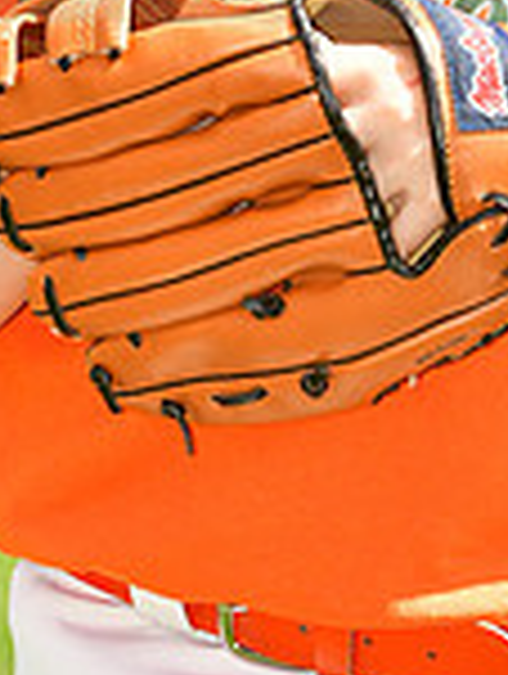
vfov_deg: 3.0
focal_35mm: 669
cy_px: -122
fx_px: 13053
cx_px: 384
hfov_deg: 2.2
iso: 200
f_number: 4.5
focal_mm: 120
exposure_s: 1/640
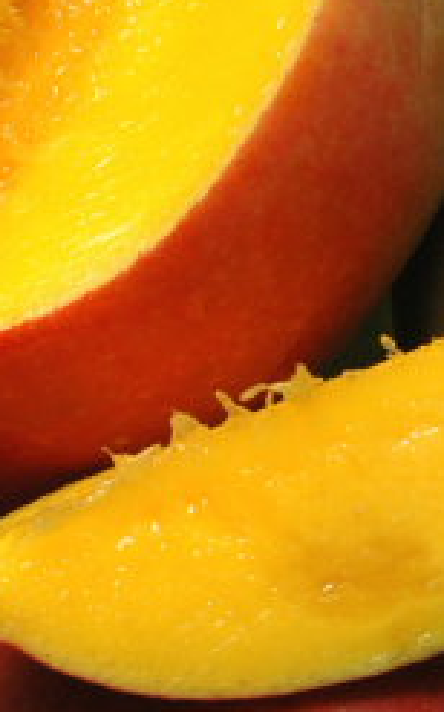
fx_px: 5101
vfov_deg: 8.0
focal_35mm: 263
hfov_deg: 5.0
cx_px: 7
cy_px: 331
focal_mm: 50
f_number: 11
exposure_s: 1/640
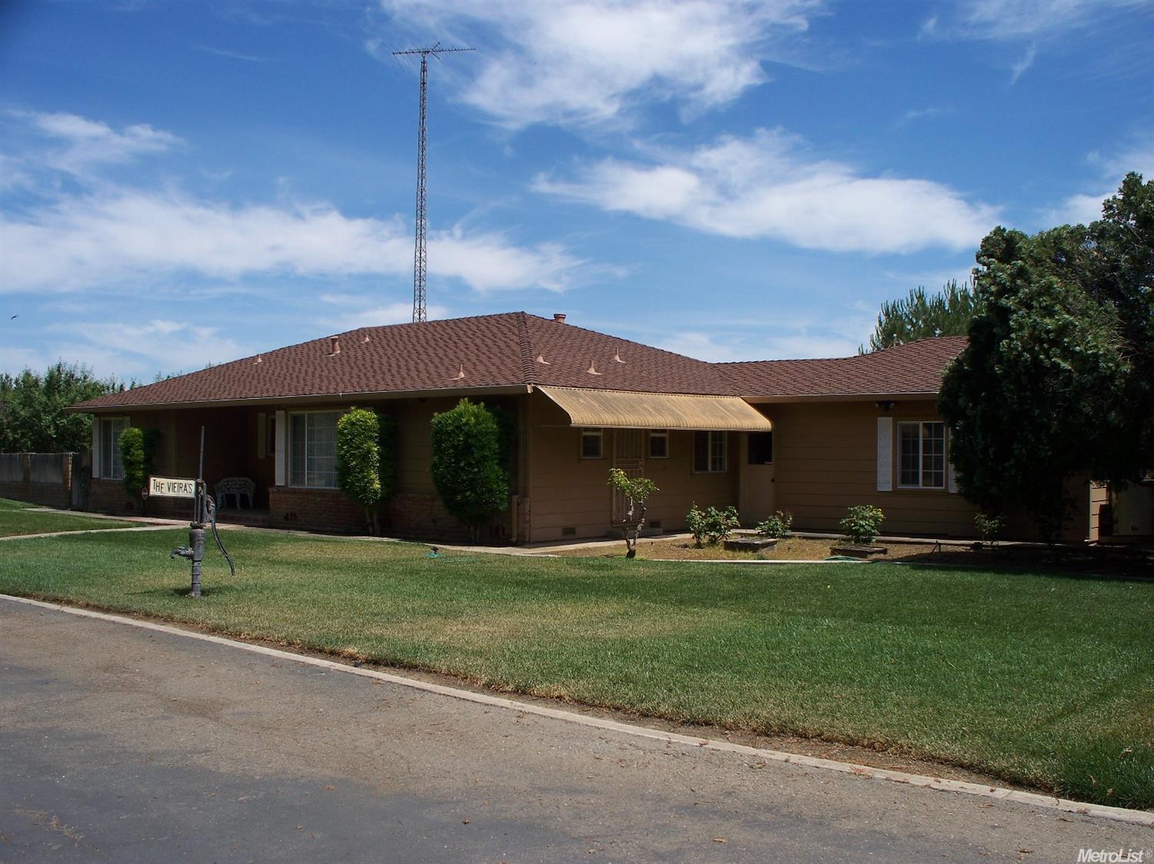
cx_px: 577
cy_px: 432
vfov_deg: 39.6
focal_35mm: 36
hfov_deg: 51.4
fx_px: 1200
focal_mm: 7.54
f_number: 5
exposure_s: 1/640
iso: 64
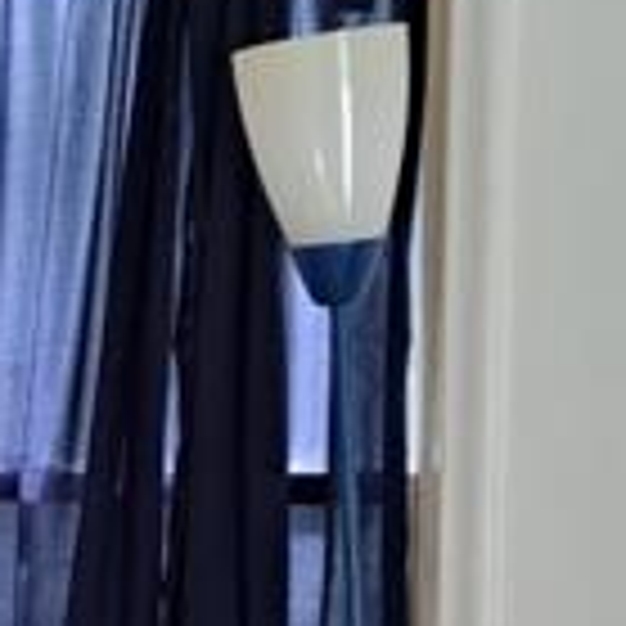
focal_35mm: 156
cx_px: -671
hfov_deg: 10.2
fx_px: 3192
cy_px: 797
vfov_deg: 11.0
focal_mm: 5.23
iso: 100
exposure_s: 1/60
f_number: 1.8
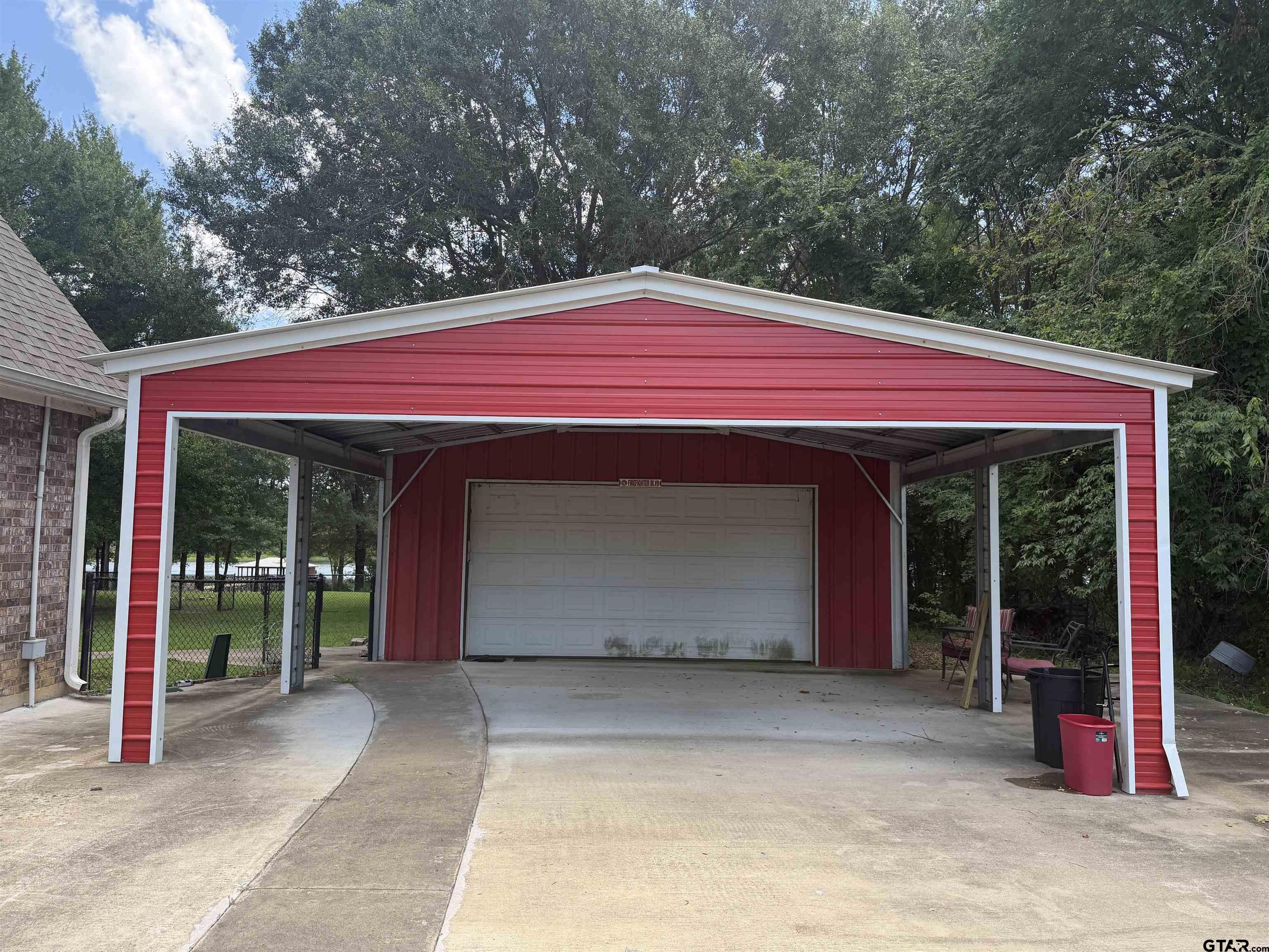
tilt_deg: +3.9
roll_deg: -0.8
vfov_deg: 56.8
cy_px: 476
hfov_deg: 71.6
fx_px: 880
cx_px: 634
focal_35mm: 24
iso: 100
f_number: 1.78
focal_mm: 6.76
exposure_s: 1/1075
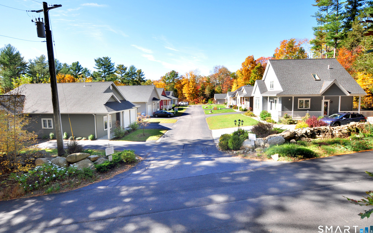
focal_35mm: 16
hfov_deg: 97.8
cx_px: 181
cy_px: 106
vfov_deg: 71.1
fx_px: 163
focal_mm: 10
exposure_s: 1/125
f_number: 8
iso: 250
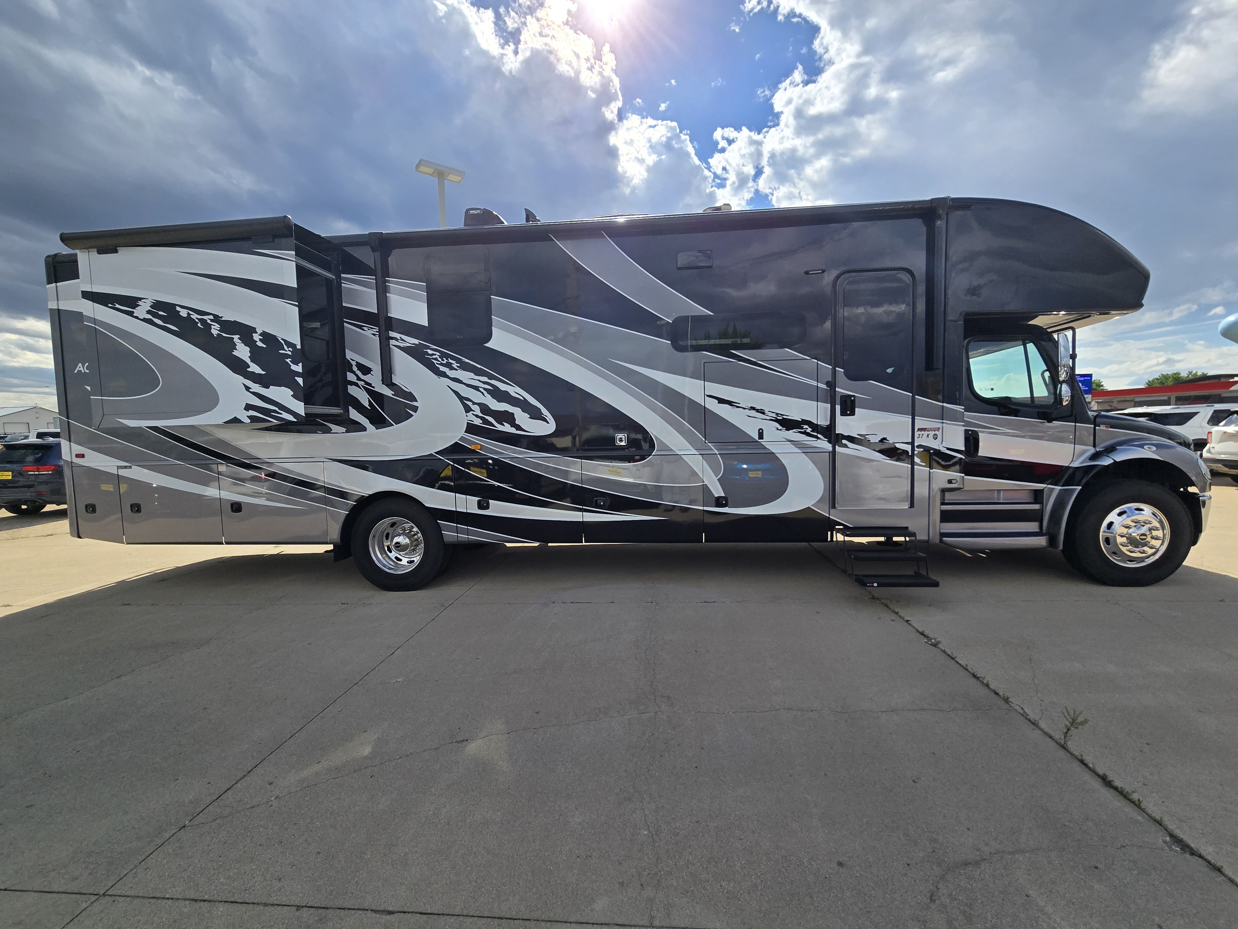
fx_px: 465
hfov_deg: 106.2
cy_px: 464
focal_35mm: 13
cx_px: 619
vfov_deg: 89.9
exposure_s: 1/3309
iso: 50
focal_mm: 2.2
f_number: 2.2
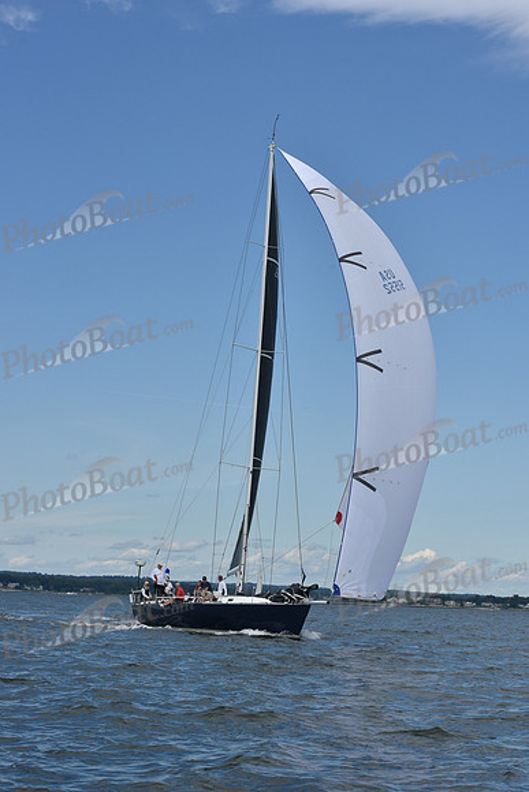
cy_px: 396
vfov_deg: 28.8
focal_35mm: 70
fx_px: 1542
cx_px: 264
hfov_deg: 19.5
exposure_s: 1/1000
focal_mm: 70
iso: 320
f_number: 10
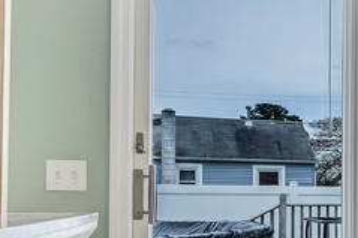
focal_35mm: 67
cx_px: 637
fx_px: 666
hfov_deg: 21.0
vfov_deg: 20.1
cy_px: 186
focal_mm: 16
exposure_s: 1/15
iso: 200
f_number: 8
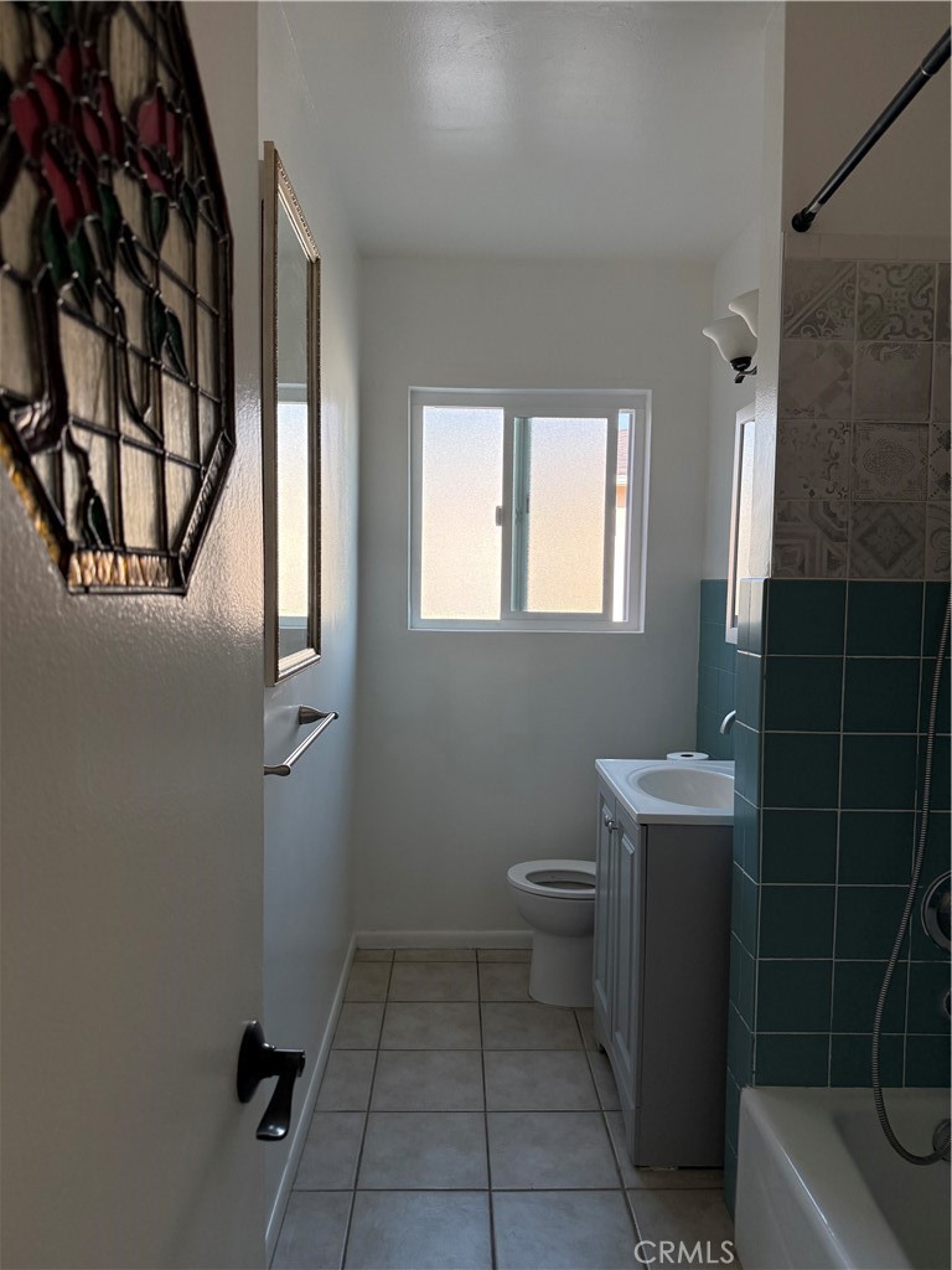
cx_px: 476
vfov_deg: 71.6
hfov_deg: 56.8
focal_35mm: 24
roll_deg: -0.7
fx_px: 880
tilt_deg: -3.8
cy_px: 635
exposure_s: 1/226
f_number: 1.78
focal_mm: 6.76
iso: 200
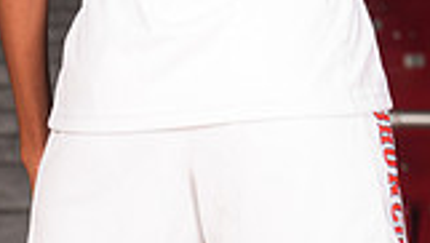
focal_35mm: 205
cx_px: 256
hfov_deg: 10.5
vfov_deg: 5.7
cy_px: -320
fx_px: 2340
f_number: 6.3
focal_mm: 70
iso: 400
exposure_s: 1/200
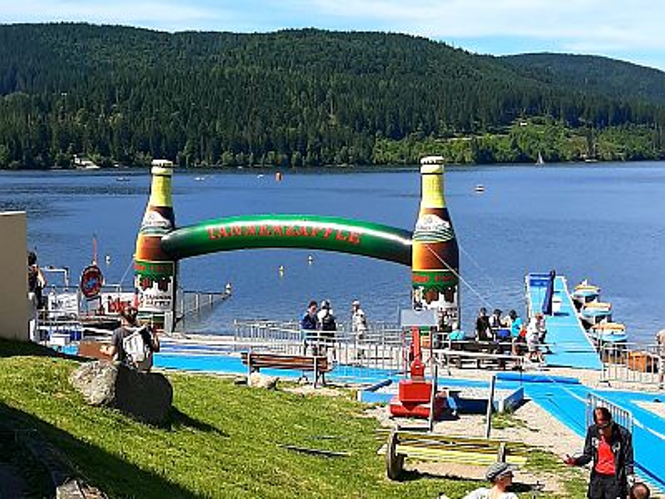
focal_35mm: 26
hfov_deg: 67.3
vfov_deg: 53.1
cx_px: 332
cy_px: 250
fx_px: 499
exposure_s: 1/3333
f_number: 1.7
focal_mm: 3.93
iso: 40
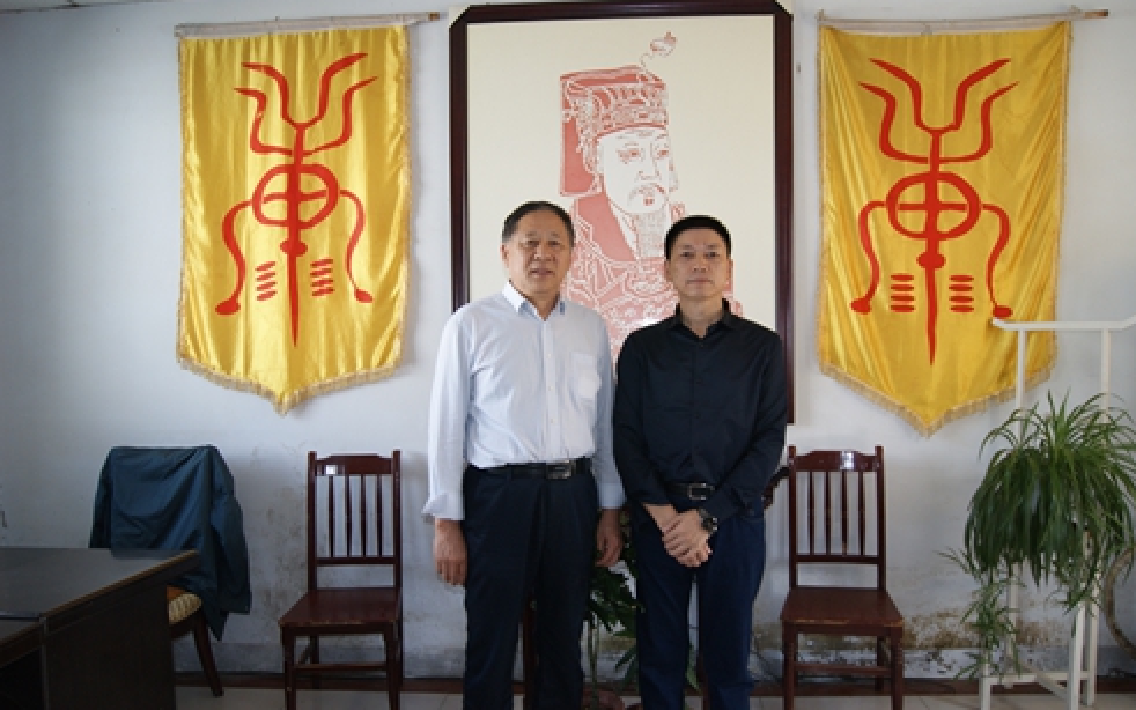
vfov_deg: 44.5
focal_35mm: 28
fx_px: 867
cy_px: 383
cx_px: 569
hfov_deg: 66.5
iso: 250
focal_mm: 18
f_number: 4.5
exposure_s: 1/80
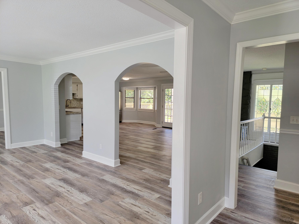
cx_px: 150
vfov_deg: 56.8
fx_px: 207
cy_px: 112
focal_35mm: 24
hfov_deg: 71.6
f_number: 1.8
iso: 64
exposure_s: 1/120
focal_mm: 6.7
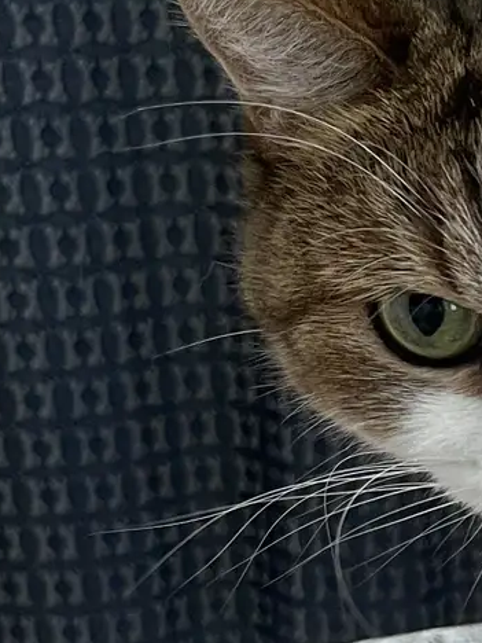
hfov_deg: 12.4
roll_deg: -1.2
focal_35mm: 111
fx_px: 2061
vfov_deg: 16.6
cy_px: 875
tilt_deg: -25.4
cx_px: 817
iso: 125
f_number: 1.6
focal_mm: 5.1
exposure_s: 1/87
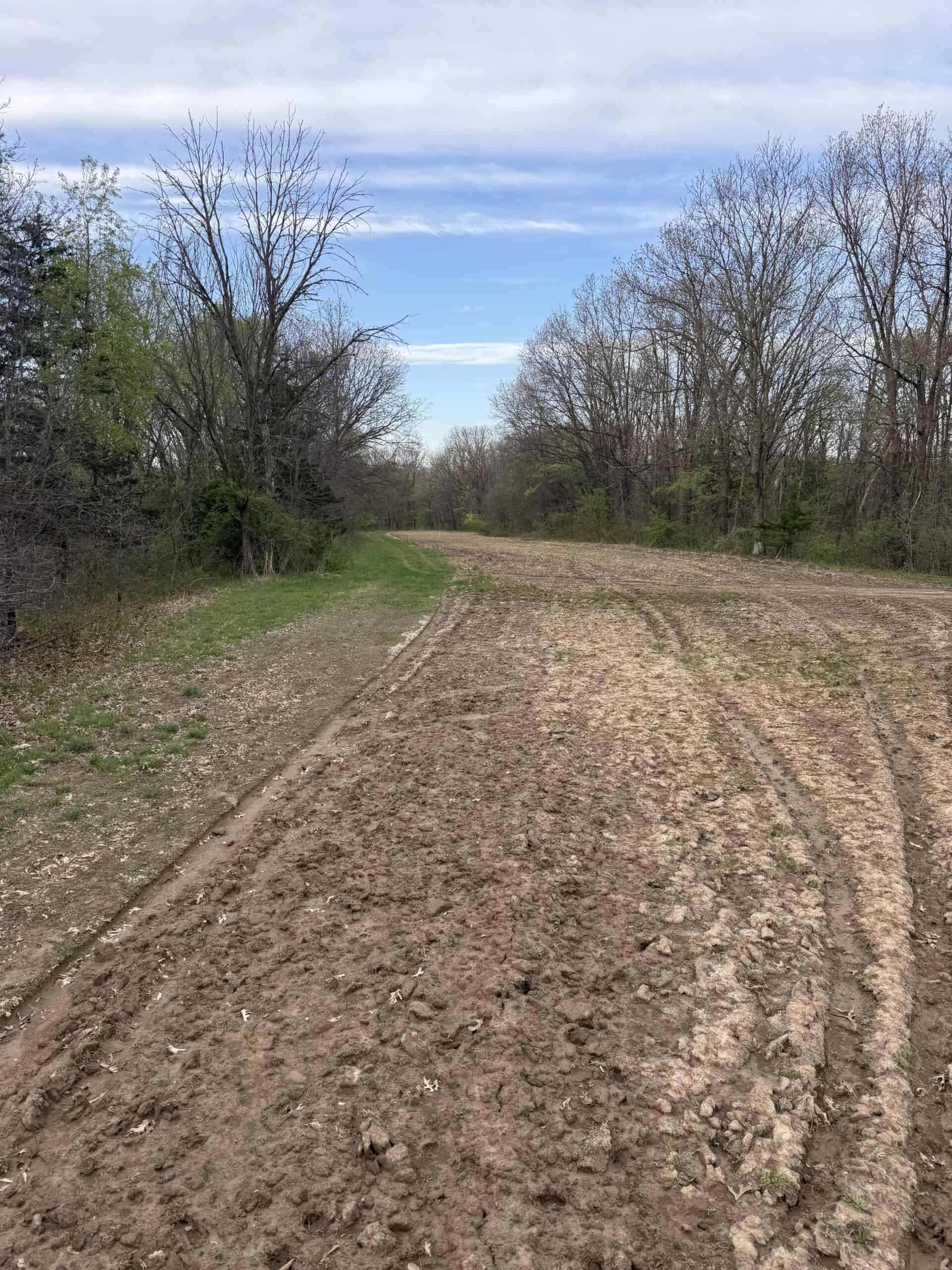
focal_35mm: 24
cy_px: 635
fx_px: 880
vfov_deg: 71.6
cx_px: 476
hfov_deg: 56.8
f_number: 1.78
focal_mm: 6.76
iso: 80
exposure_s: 1/1122
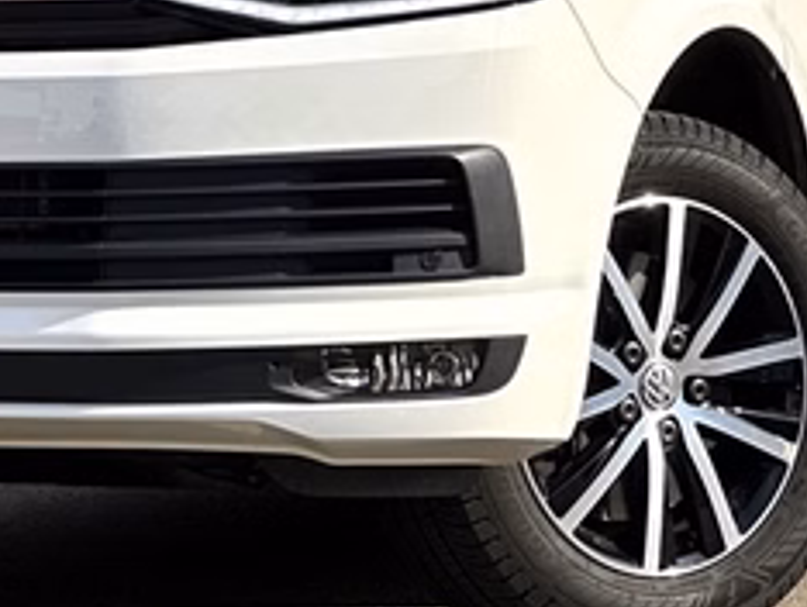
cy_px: -38
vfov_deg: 5.6
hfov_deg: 7.5
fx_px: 6138
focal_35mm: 263
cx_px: 148
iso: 32
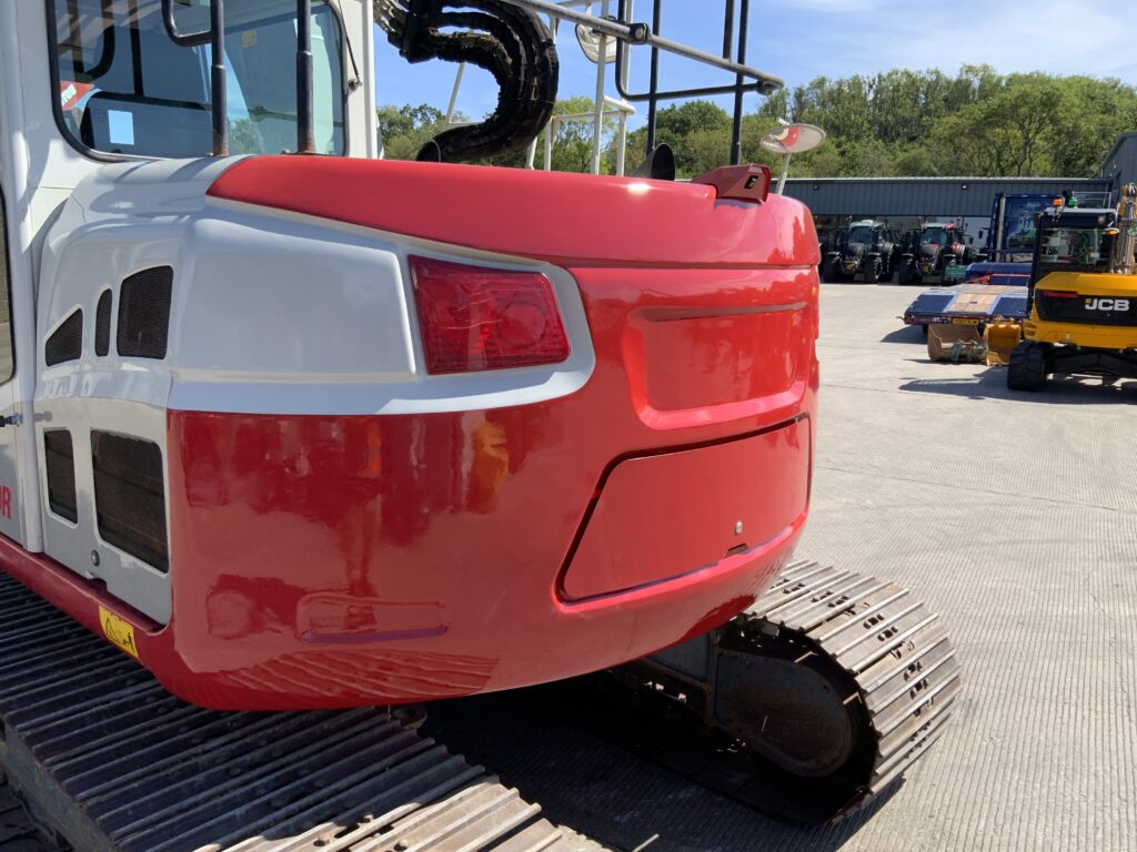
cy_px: 426
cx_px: 568
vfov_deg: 48.2
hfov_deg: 61.7
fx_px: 953
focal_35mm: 29
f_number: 1.8
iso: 16
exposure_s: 1/997
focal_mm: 3
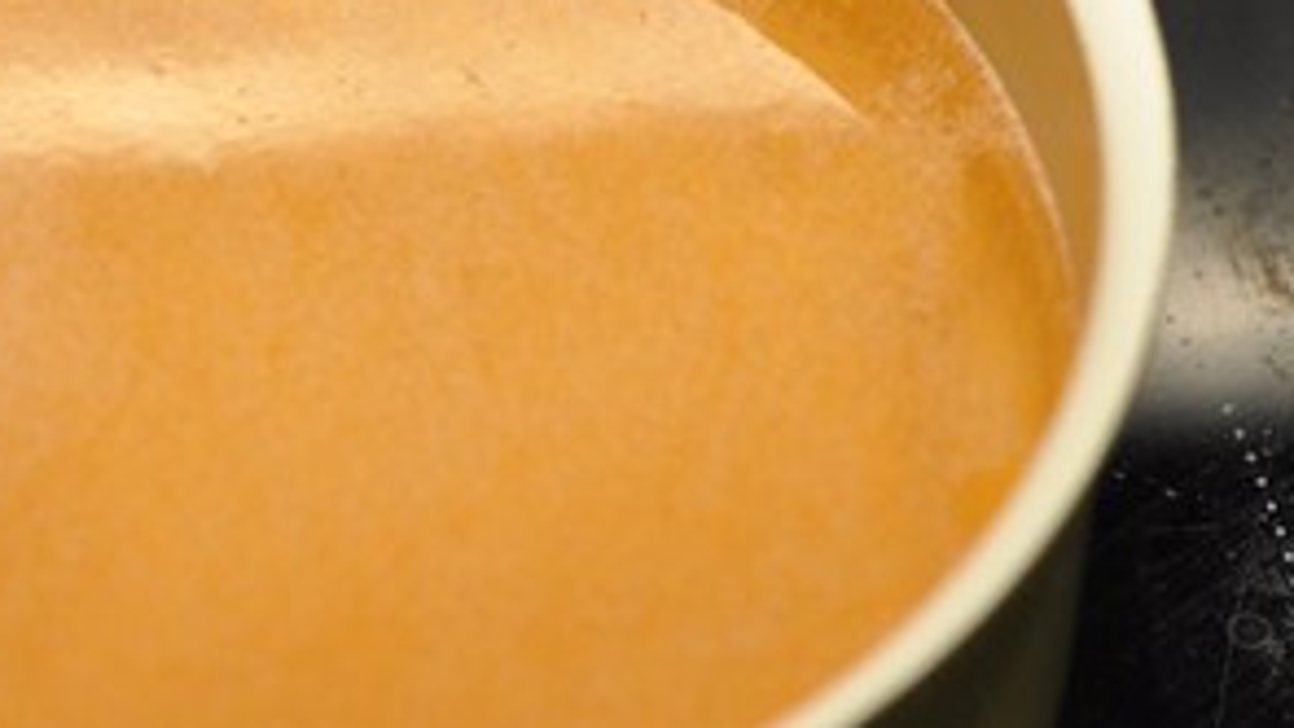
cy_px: 107
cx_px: 290
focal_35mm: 170
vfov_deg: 7.1
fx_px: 5834
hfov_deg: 12.6
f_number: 4
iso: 560
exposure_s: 1/60
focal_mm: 50
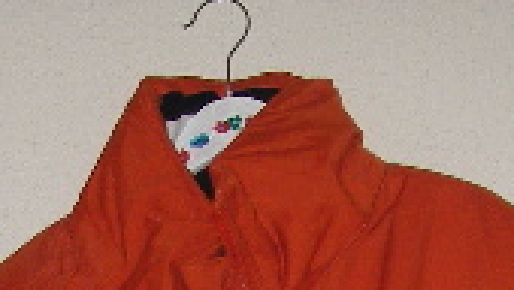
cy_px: 707
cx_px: 194
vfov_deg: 7.3
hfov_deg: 13.8
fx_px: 2128
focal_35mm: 156
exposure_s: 1/30
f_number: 3.3
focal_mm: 6.3
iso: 100
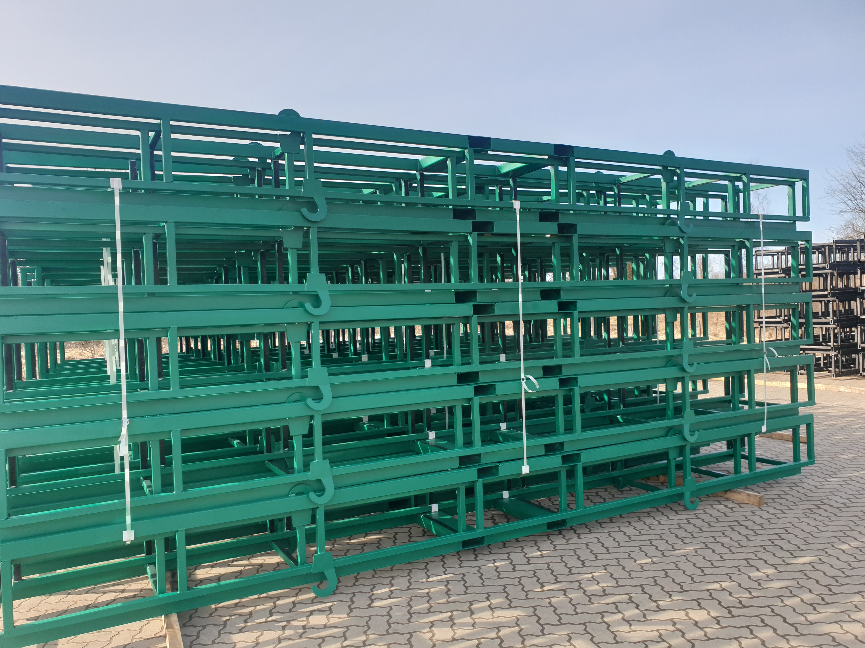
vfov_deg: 53.1
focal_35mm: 26
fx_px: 650
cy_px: 324
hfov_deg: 67.3
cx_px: 432
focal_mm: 4.3
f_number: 2.4
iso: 50
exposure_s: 1/740
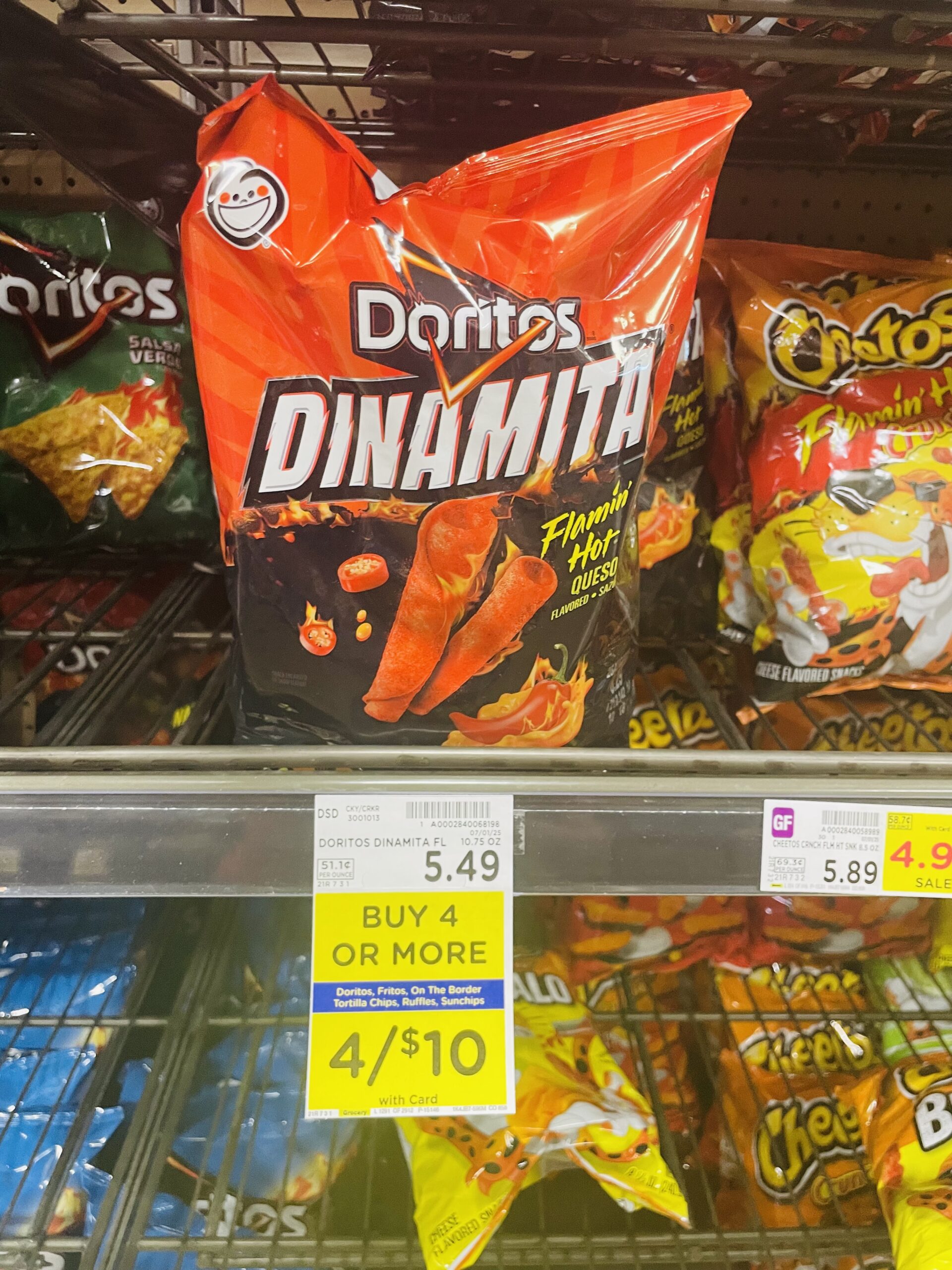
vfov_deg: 67.3
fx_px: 953
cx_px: 476
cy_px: 635
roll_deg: -1.5
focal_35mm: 26
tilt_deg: -23.6
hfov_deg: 53.1
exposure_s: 1/60
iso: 200
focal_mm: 4.2
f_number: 1.6
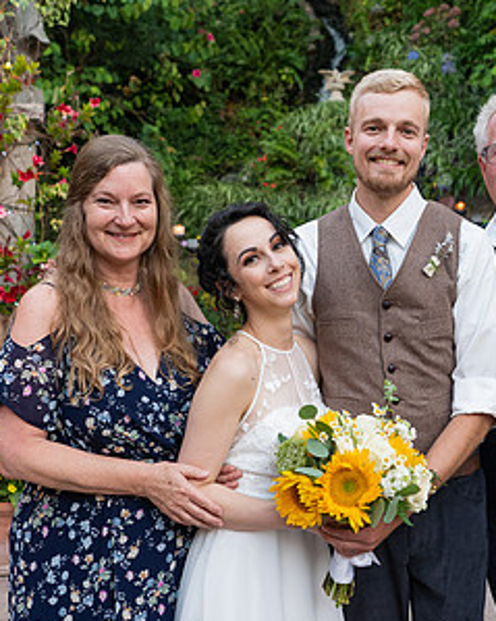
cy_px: 354
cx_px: 322
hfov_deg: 29.5
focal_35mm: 51
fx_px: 936
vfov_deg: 36.6
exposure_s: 1/250
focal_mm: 28
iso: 500
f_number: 3.2
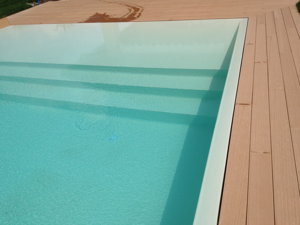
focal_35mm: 36
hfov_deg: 51.4
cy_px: 110
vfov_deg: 39.7
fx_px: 312
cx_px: 150
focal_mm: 4.28
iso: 64
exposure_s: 1/5025
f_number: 2.4
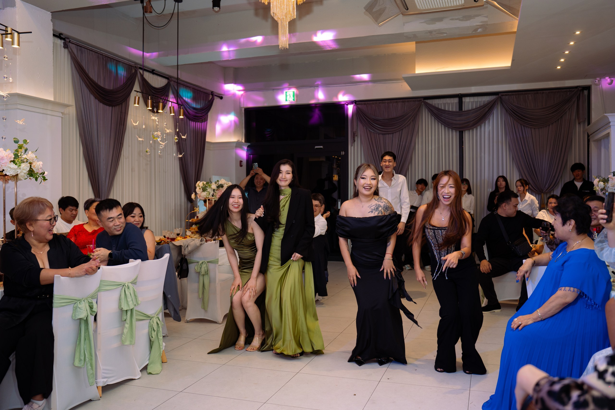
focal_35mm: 30
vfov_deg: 43.6
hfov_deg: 61.9
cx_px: 308
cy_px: 205
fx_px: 512
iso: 640
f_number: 2.8
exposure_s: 1/160
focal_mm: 30
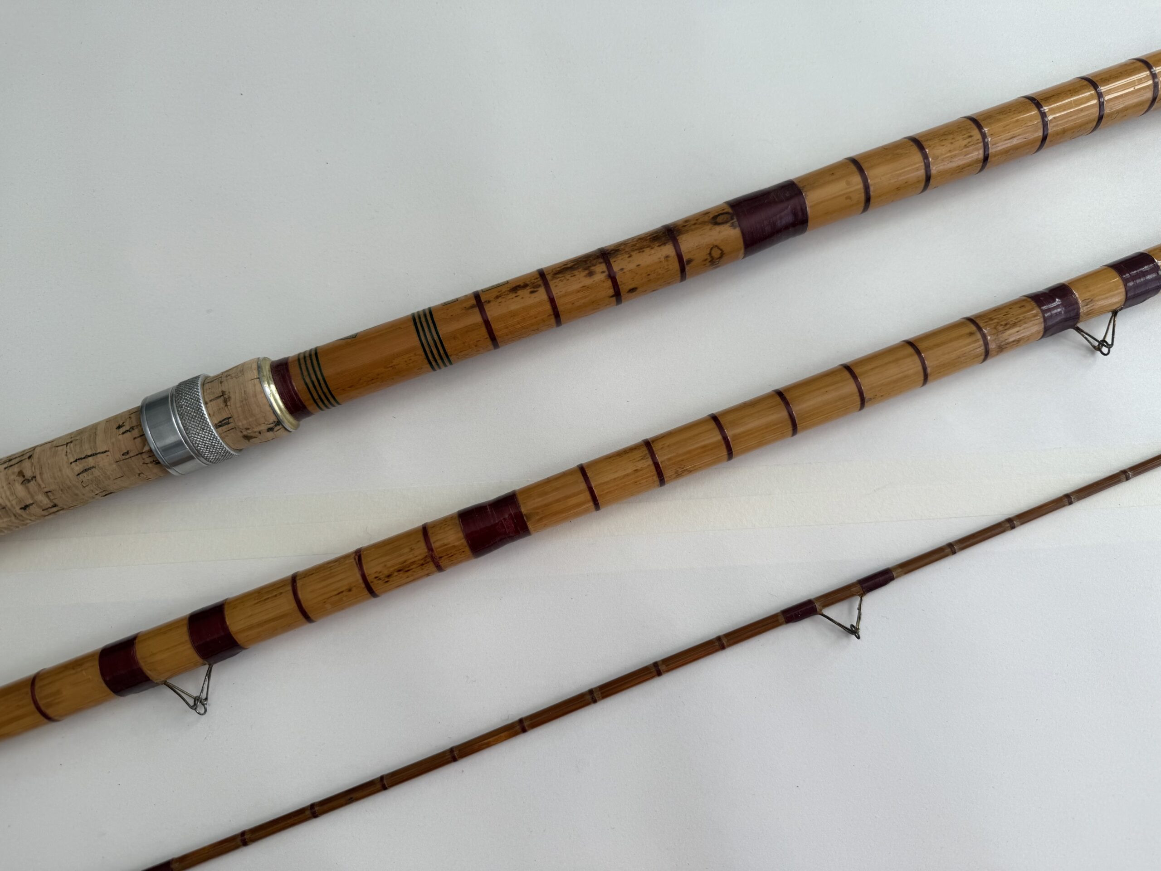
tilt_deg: -77.3
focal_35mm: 24
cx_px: 580
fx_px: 805
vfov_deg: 56.8
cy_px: 436
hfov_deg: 71.6
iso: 80
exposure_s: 1/416
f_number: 1.78
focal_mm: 6.76
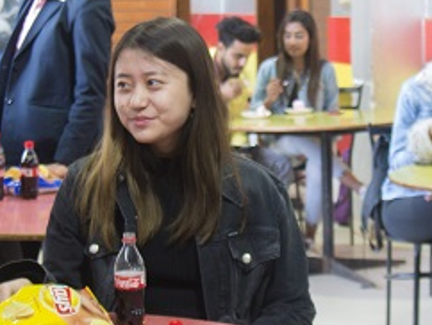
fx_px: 1487
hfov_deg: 16.5
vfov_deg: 12.4
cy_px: 87
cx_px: 261
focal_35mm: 119
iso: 800
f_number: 4
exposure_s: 1/5
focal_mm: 30
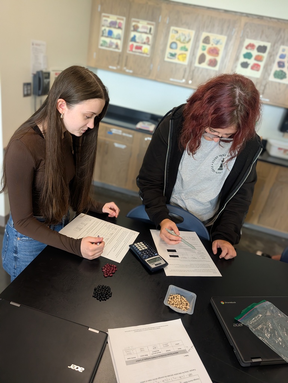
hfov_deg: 56.9
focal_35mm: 24
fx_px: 266
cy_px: 192
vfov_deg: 71.5
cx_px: 144
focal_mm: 6.9
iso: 518
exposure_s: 1/196
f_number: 1.68
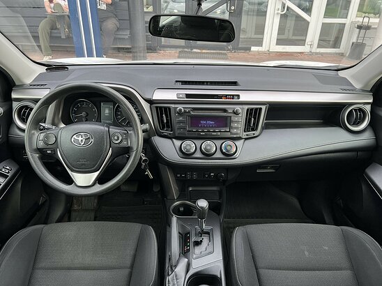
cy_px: 143
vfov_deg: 53.0
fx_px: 287
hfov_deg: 67.3
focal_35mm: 26
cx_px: 191
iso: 50
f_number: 1.5
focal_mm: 5.7
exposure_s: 1/383
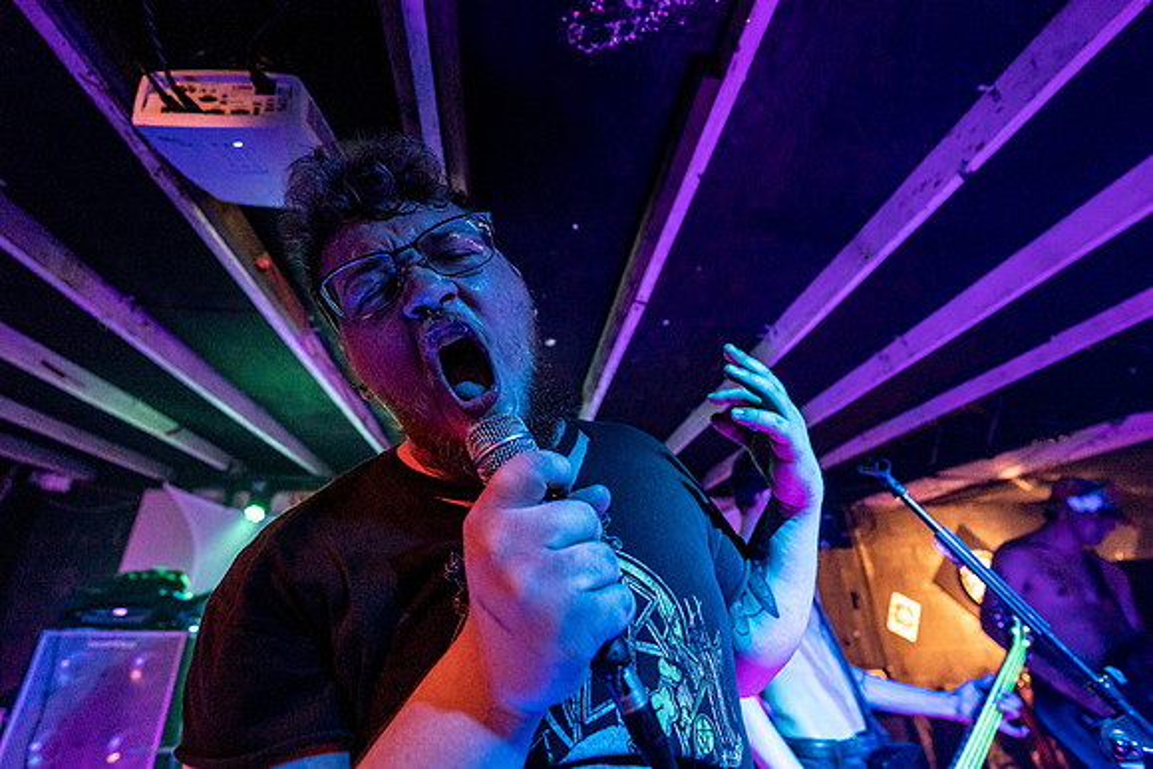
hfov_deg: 104.2
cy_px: 384
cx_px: 576
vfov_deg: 81.2
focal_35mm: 14
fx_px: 448
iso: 3200
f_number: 2.8
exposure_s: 1/250
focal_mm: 14
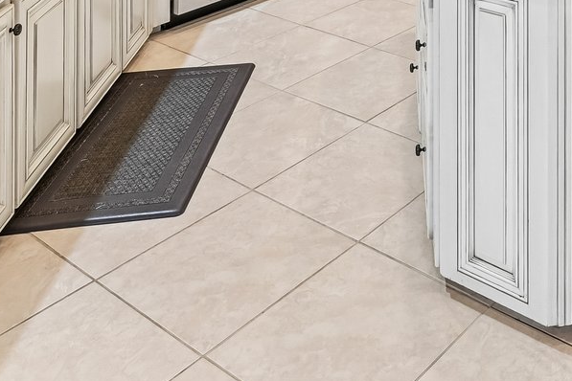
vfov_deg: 21.0
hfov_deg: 36.4
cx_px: 589
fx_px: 763
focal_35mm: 48
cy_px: -269
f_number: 8
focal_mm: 14
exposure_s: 1/5
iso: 400
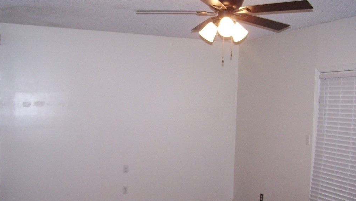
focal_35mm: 42
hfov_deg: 48.3
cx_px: 179
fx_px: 397
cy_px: 114
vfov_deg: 28.3
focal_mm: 6.3
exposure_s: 1/60
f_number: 2.8
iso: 140
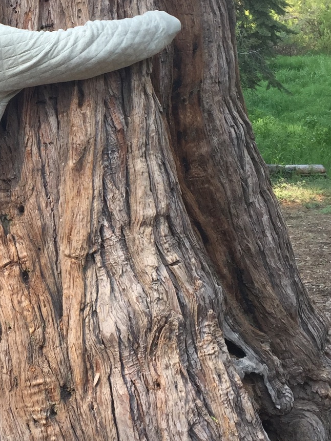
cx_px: -29
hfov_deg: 20.4
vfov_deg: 28.1
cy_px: 169
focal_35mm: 69
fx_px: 879
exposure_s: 1/120
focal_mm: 4.15
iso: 40
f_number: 2.2
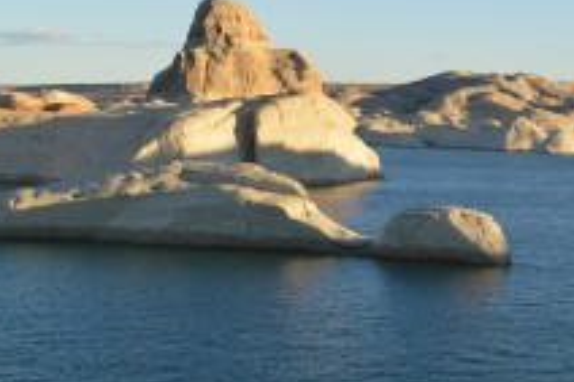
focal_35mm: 85
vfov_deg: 16.0
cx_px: 390
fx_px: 1354
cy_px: 130
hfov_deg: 23.8
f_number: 6.3
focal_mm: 24
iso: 100
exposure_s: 1/160
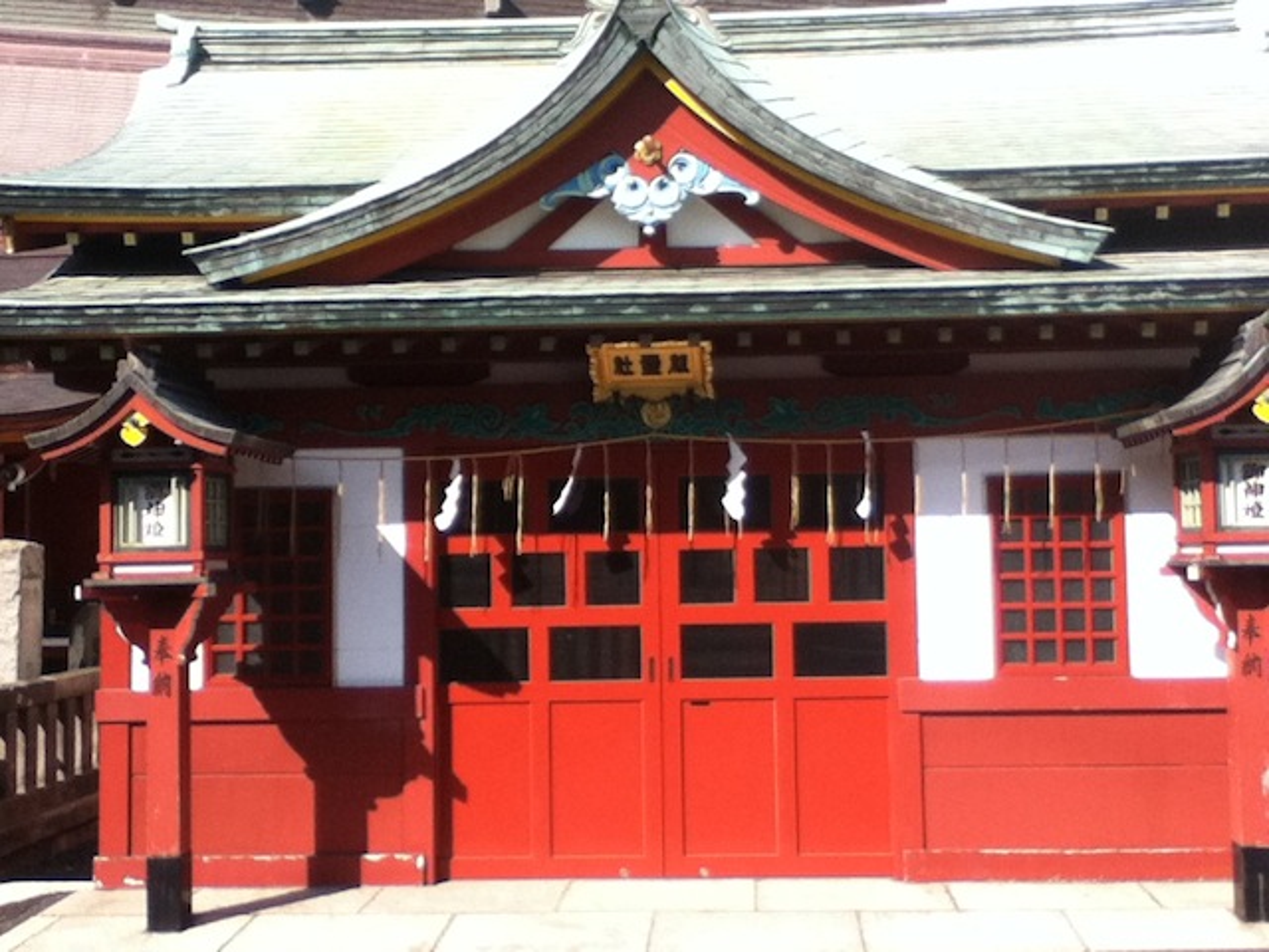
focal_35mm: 32
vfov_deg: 44.2
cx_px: 634
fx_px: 1173
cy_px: 476
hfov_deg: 56.8
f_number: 2.4
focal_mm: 3.85
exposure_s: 1/877
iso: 80
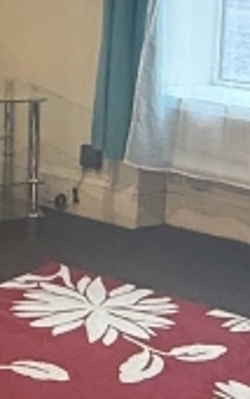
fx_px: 969
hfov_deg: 14.7
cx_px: 140
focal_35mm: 89
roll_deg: -2.3
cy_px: 154
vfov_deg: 23.2
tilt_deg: -13.3
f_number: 2.2
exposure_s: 1/68
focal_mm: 2.22
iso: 320
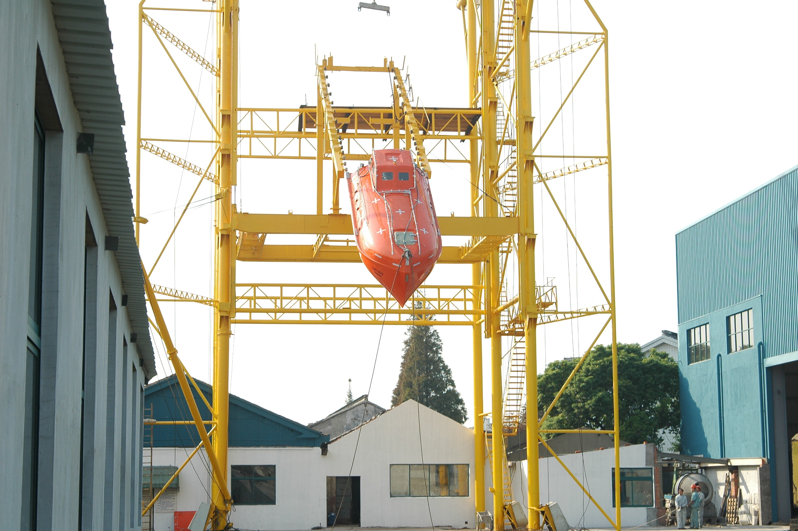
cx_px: 399
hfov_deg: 28.1
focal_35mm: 72
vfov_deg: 18.9
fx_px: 1595
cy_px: 266
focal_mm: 48
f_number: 7.1
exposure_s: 1/200
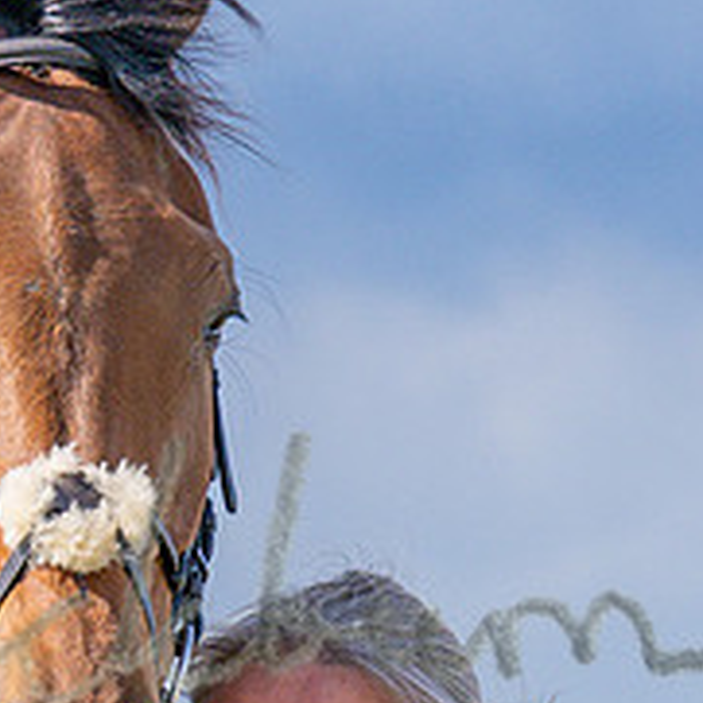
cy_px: 256
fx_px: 16405
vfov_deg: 2.5
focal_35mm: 714
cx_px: -686
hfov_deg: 2.4
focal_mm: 110
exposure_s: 1/1600
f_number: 5
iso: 400
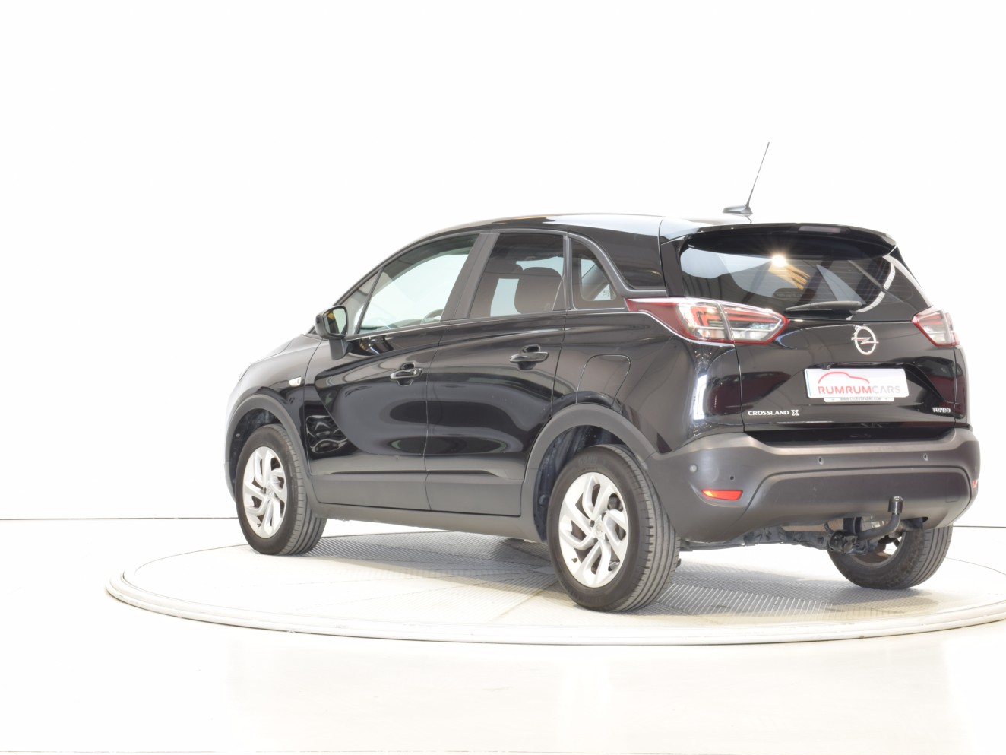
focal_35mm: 74
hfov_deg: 26.5
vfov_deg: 20.0
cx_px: 552
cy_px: 377
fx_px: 2137
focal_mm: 45
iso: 100
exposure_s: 3
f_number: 22
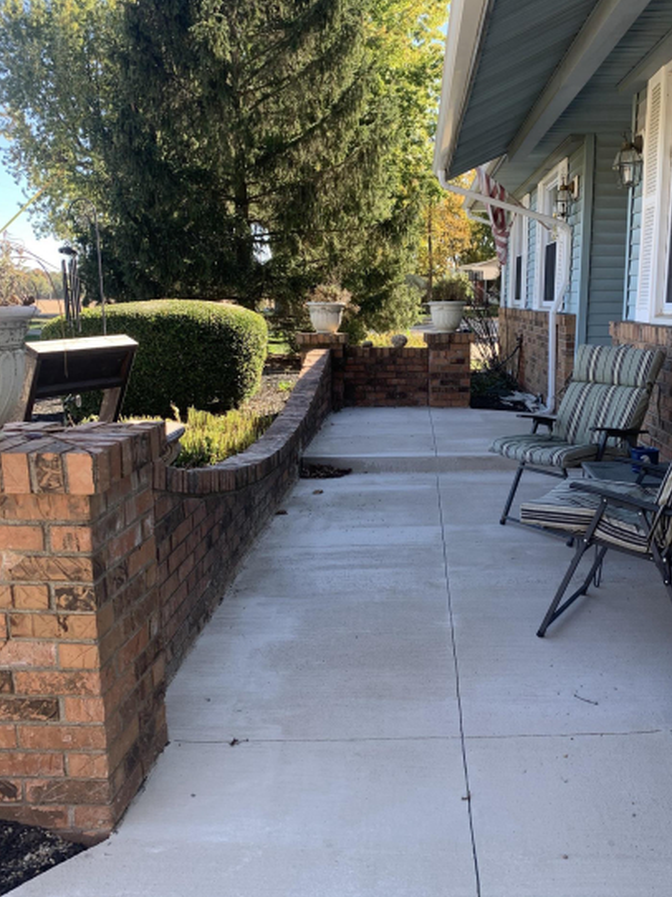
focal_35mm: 32
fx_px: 829
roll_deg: -0.8
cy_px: 474
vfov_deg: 56.8
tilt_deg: -11.5
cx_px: 407
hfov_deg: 43.9
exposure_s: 1/238
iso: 25
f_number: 1.8
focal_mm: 4.25
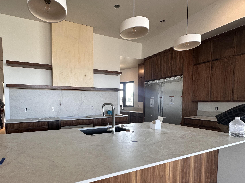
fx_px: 134
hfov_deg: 83.4
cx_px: 95
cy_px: 109
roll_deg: -0.2
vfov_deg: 68.0
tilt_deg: -2.0
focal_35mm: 19
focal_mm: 2.22
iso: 125
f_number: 2.2
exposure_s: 1/120
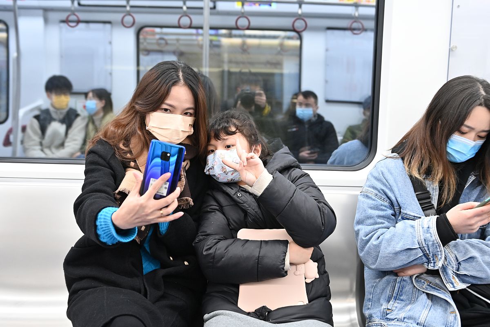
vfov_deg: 35.1
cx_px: 245
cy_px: 164
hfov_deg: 50.7
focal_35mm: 38
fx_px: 517
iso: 2000
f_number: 3.5
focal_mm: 38
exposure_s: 1/160
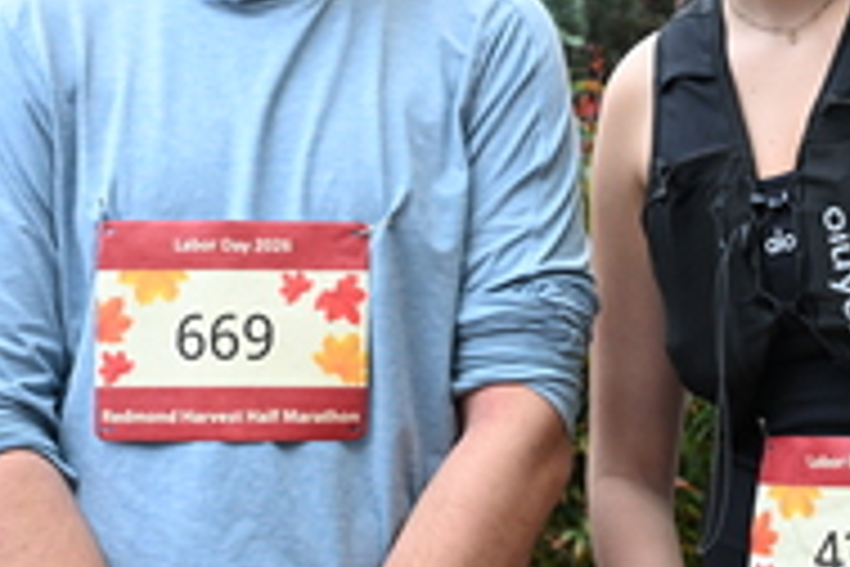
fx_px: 2337
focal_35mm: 99
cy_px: 88
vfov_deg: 13.7
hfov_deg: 20.6
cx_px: 517
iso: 2000
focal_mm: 34
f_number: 4
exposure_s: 1/250
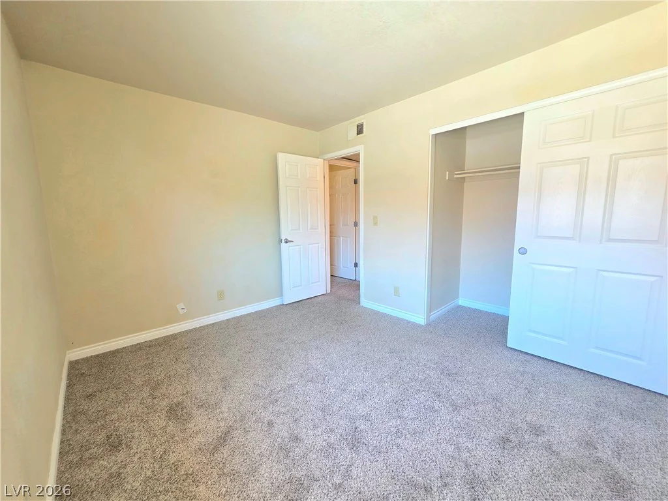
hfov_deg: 106.2
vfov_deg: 89.9
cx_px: 334
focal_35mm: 13
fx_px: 251
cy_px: 250
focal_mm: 2.2
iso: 200
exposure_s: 1/60.2
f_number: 1.9
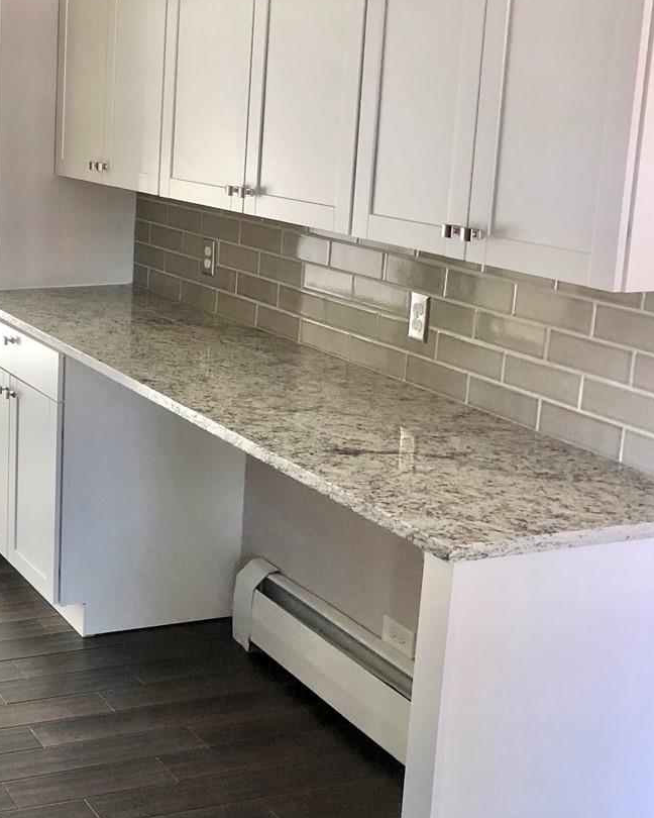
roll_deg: +0.3
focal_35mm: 54
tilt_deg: -12.1
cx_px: -54
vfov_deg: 34.6
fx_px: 1307
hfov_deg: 26.1
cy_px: 334
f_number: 1.8
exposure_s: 1/30
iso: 40
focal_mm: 4
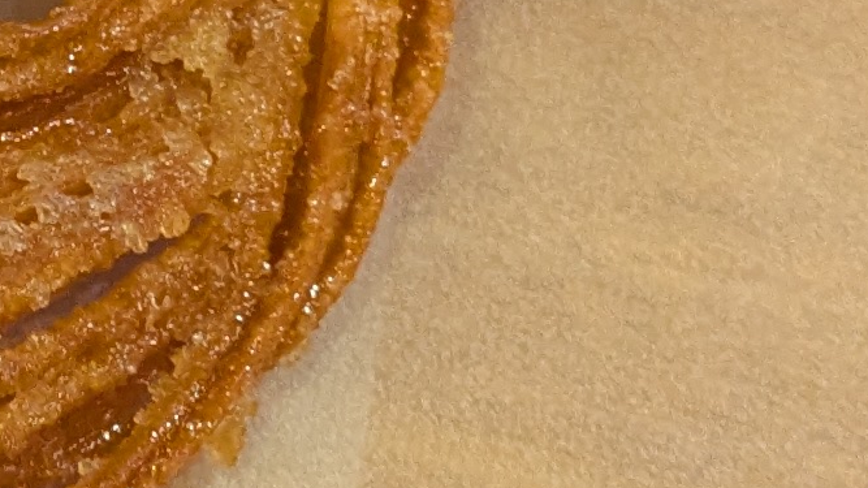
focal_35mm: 189
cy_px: -47
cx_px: -249
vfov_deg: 6.4
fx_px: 4349
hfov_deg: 11.1
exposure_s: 1/60
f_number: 1.89
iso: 316
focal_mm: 5.43
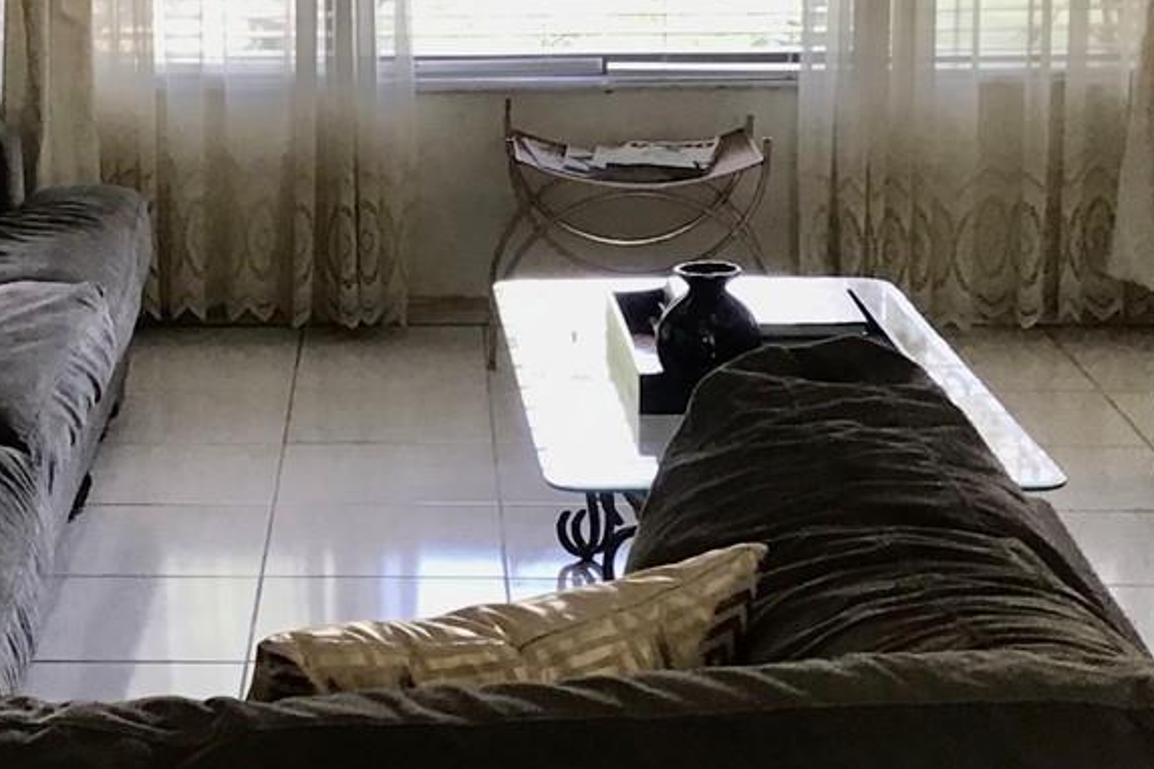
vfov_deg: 15.1
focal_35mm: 90
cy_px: 137
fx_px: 2885
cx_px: 167
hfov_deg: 22.2
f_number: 2.4
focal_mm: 3.3
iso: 50
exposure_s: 1/30
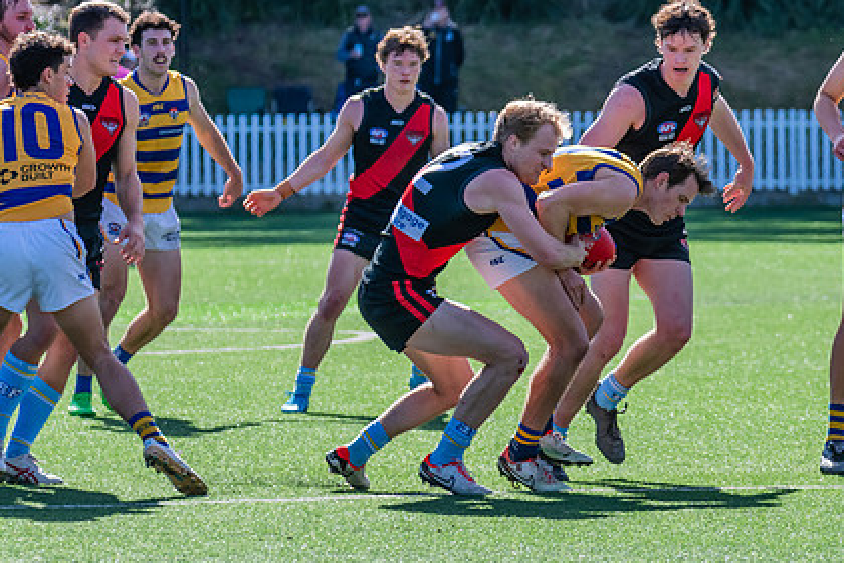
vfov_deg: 2.9
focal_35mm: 482
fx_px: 11299
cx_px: 646
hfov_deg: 4.3
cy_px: 234
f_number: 10
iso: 800
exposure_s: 1/1250
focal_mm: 290
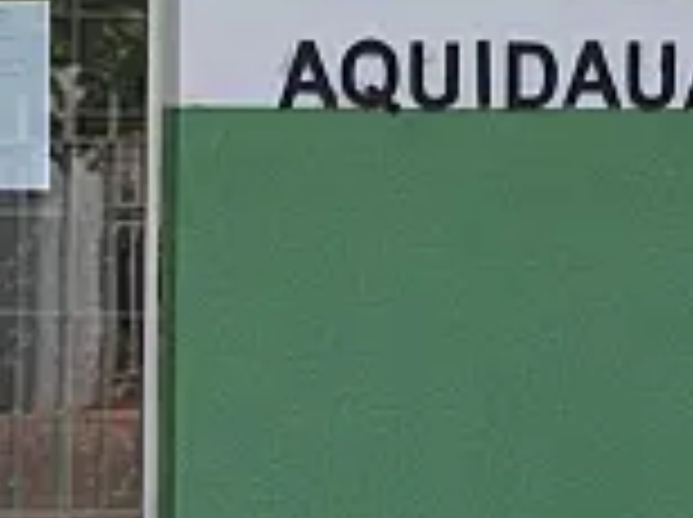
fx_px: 9594
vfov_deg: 3.1
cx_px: 284
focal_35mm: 480
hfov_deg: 4.1
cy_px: -187
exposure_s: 1/320
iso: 400
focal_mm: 80
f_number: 5.6
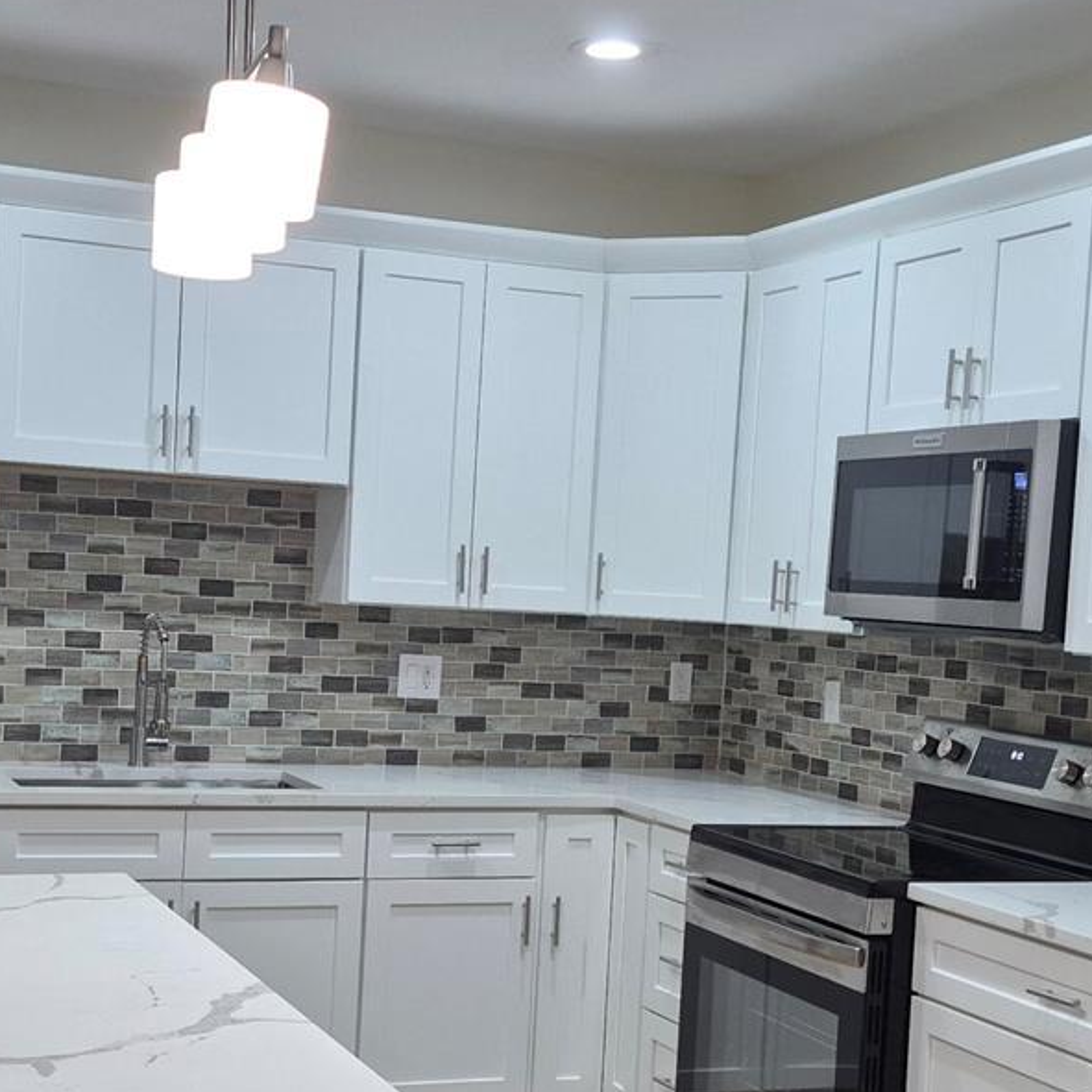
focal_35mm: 55
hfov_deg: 31.1
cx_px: 482
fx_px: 1963
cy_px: 700
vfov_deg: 30.9
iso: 125
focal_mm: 5.4
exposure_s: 1/120
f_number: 1.8
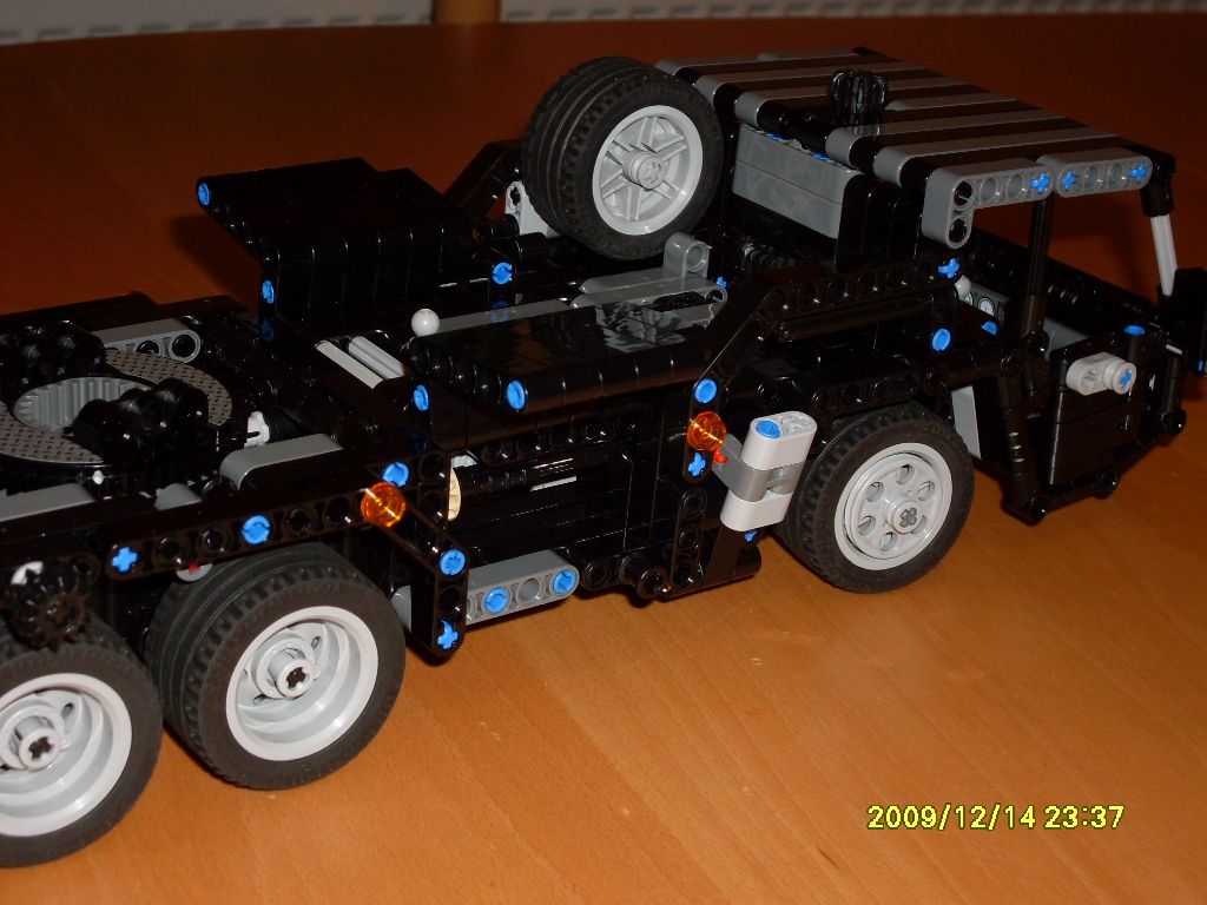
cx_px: 604
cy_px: 452
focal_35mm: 71
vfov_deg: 20.7
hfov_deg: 27.4
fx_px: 2476
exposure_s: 1/45
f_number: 3.7
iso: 100
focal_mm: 11.7
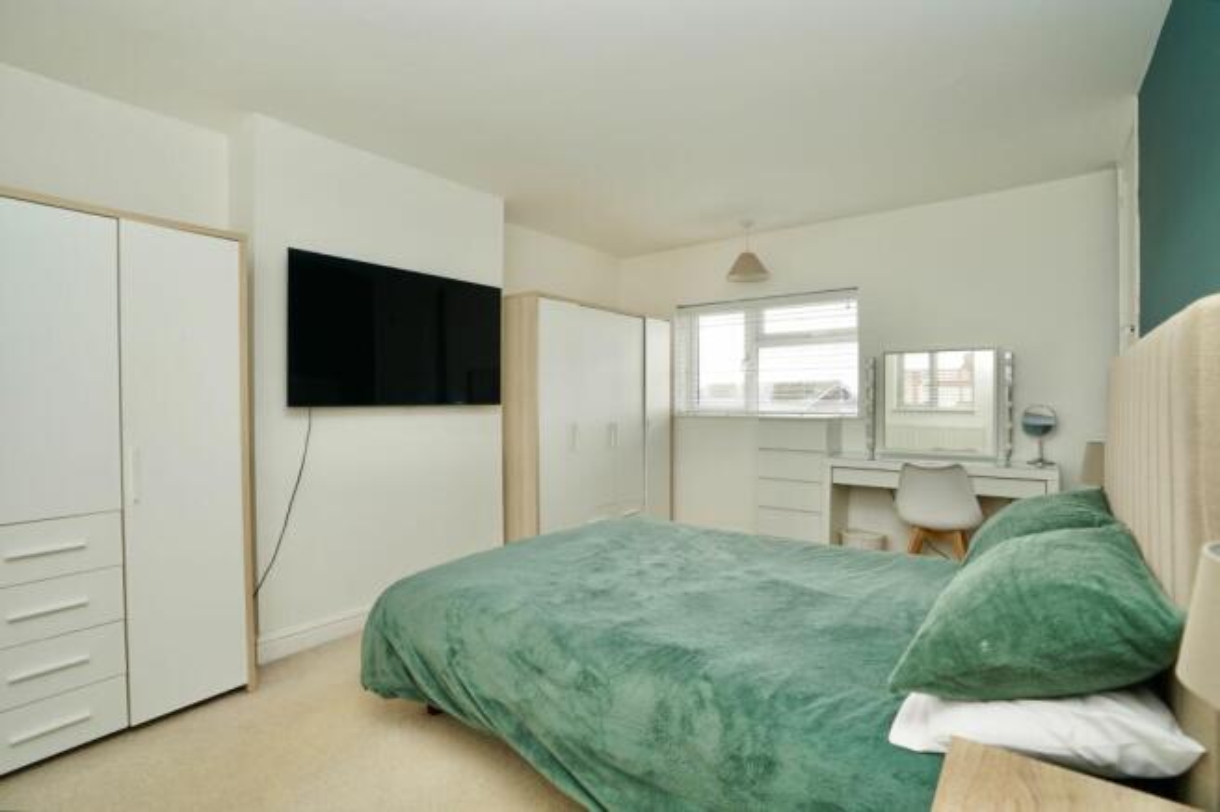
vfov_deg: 73.7
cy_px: 406
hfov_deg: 96.8
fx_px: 542
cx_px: 610
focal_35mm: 16
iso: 250
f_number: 4
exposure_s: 1/160
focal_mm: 16
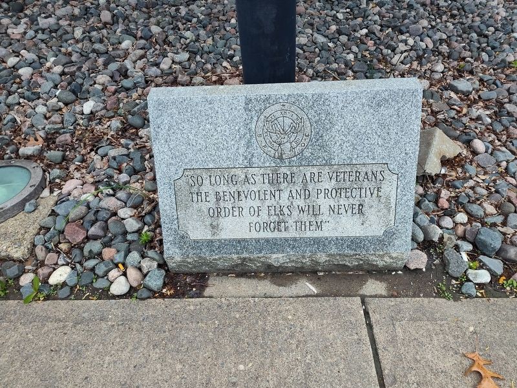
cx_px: 258
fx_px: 344
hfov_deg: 73.9
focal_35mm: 23
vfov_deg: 58.9
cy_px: 194
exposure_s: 1/200
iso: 166
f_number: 1.8
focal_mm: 5.56
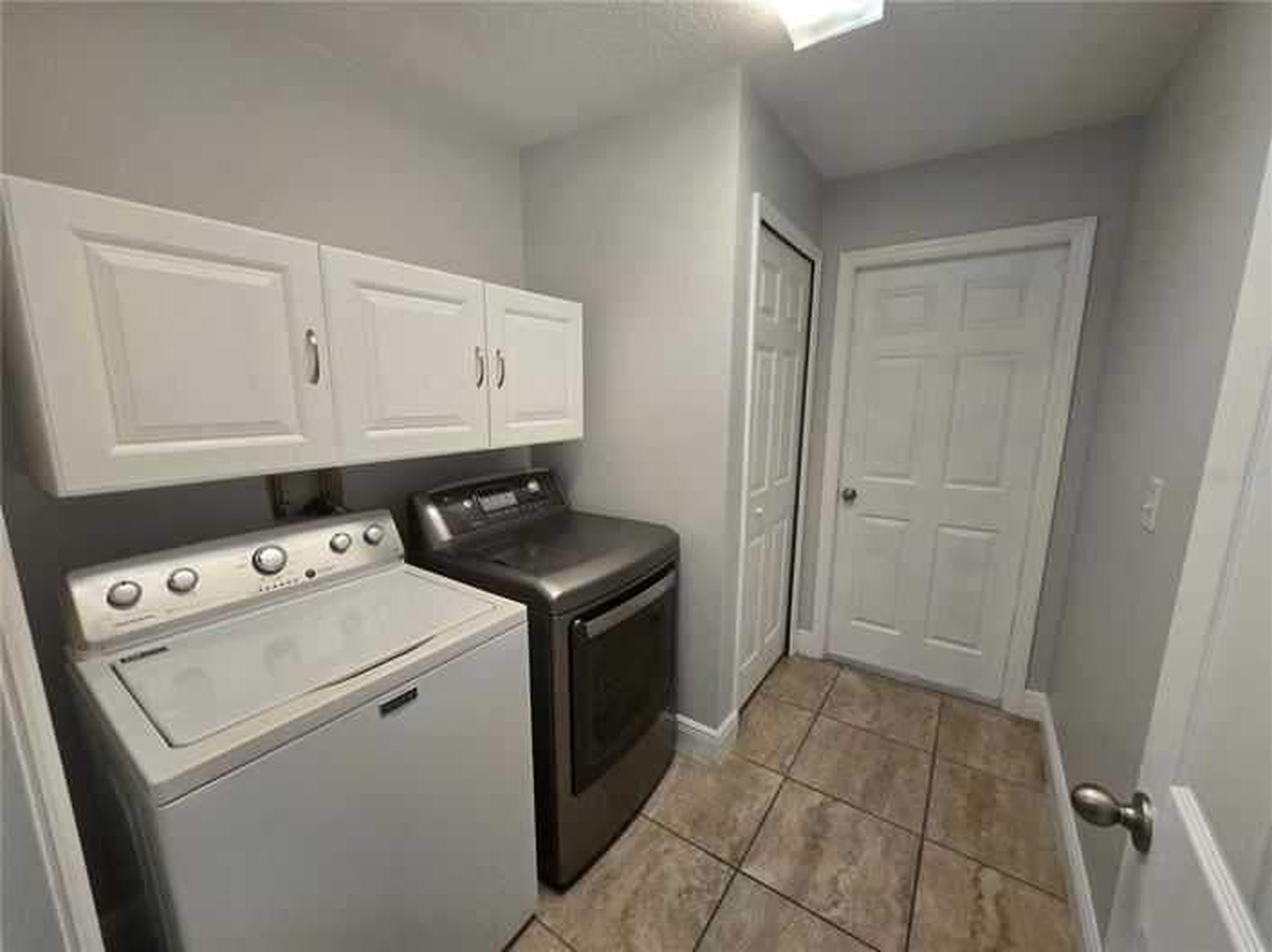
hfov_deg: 106.2
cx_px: 636
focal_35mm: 13
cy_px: 476
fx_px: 477
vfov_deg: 89.9
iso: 100
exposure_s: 1/60
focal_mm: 1.7
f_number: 2.2
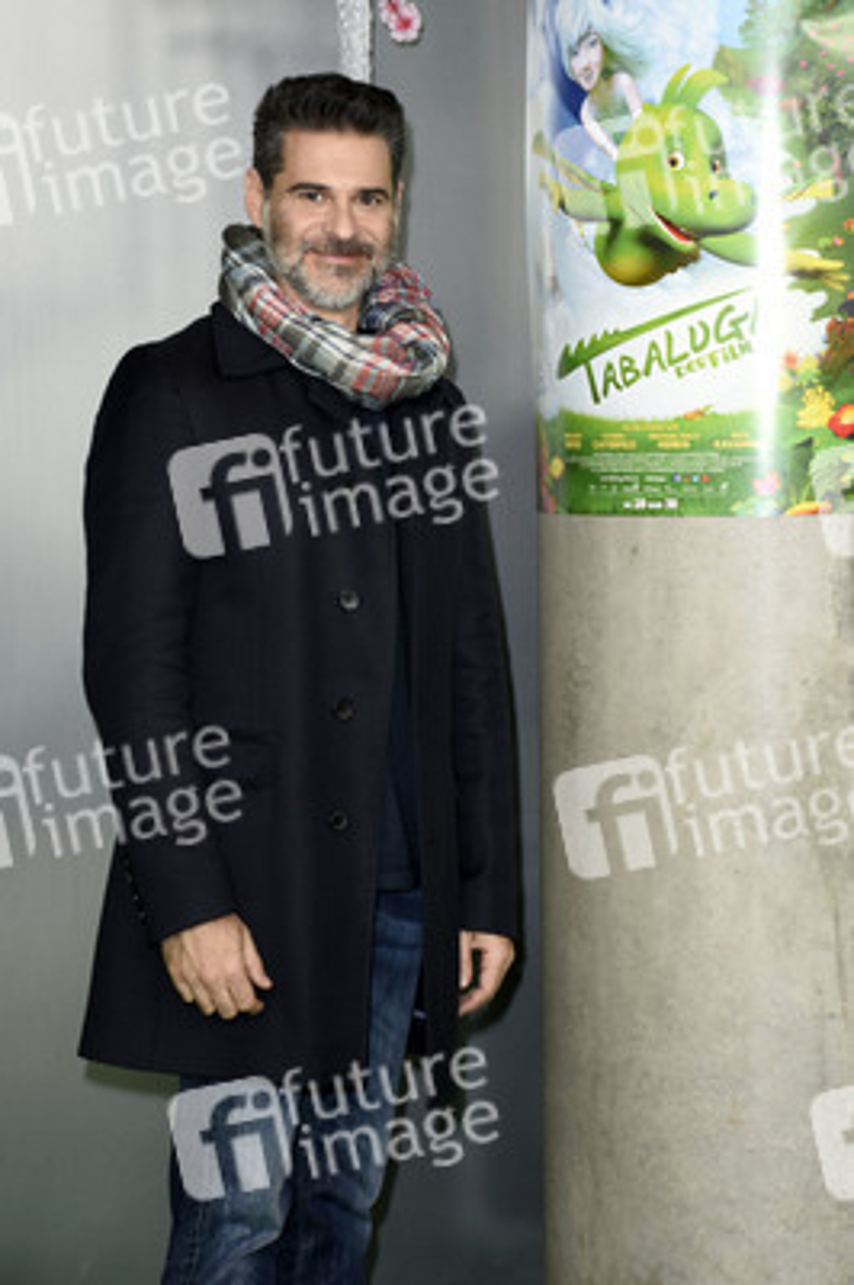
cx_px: 427
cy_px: 642
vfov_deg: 20.6
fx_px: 3529
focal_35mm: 99
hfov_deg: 13.8
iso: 500
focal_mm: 66
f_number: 5.6
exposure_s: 1/125
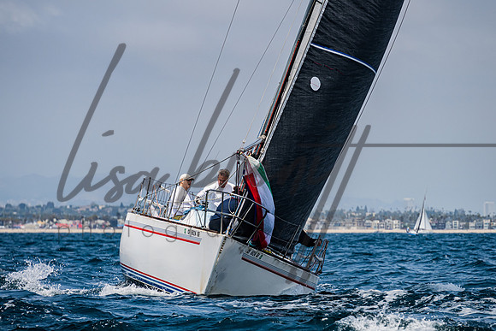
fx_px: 3589
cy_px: 168
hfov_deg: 7.9
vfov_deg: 5.3
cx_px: 244
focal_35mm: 260
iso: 250
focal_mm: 200
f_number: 6.3
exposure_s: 1/1000
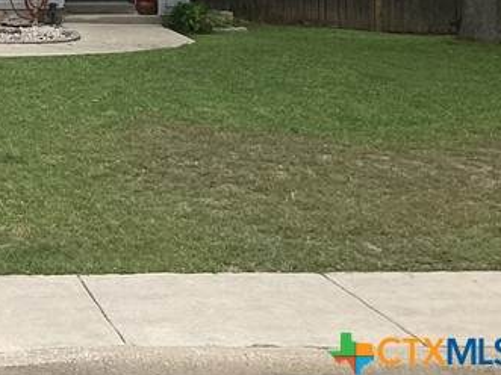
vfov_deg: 14.4
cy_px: -174
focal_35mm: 96
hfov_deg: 18.4
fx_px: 1389
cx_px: -226
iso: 25
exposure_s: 1/646
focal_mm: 3.3
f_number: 2.4
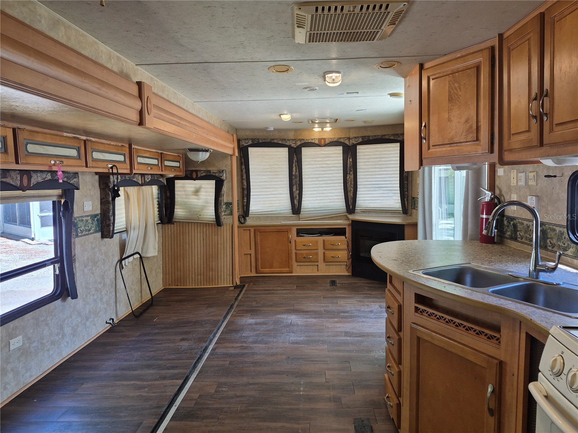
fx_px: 384
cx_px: 289
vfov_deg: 58.9
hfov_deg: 73.9
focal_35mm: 23
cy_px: 216
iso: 125
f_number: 1.8
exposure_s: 1/120
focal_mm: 5.4
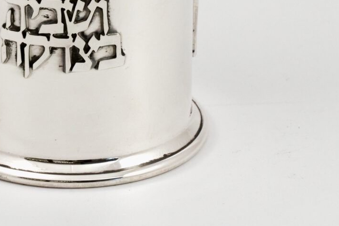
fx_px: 3382
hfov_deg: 5.7
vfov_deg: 3.8
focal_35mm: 359
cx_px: 24
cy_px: -100
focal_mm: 100
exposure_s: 1/250
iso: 1000
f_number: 16
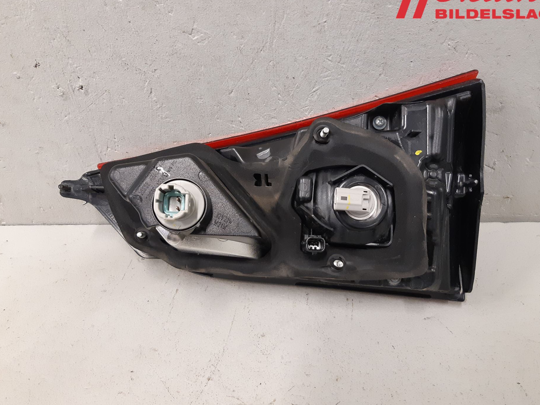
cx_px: 275
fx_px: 452
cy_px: 195
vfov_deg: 48.2
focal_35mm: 29
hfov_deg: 61.7
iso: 250
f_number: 1.7
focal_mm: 3.93
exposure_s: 1/50
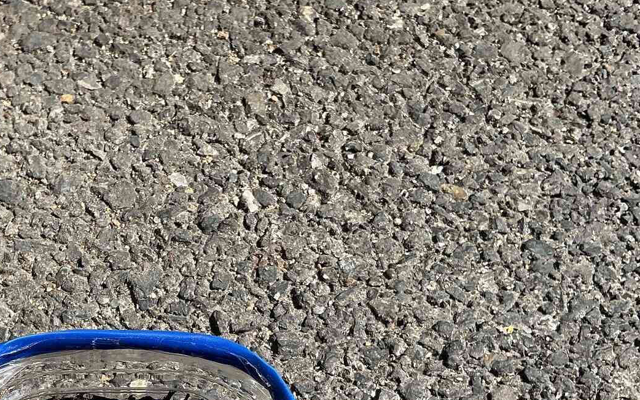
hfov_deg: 33.7
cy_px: 368
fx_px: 1029
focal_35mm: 59
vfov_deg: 21.5
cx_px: 144
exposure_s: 1/1342
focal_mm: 3
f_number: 1.8
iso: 25
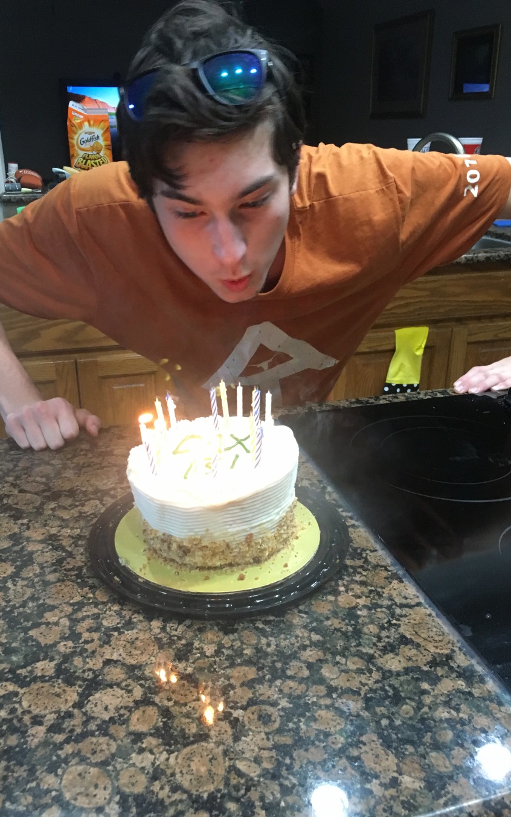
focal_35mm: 31
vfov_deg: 61.2
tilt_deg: -21.1
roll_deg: +0.0
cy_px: 409
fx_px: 691
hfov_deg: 40.6
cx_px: 248
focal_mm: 4.15
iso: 250
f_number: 2.2
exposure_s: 1/30
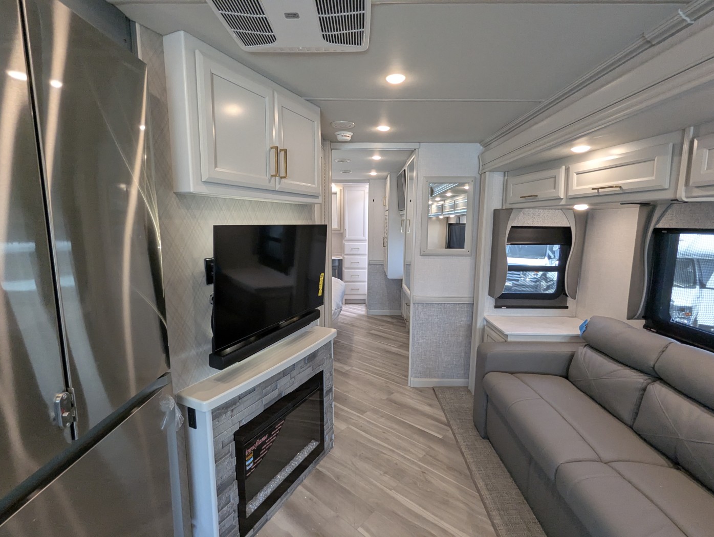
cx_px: 357
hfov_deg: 94.4
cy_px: 268
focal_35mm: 16
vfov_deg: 78.2
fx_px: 330
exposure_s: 1/137
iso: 214
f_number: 2.2
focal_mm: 2.35
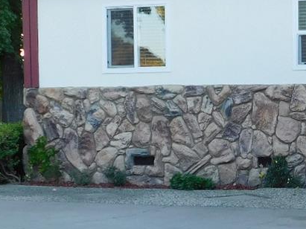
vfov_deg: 17.5
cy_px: 138
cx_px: 279
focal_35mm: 84
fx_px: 742
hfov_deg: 22.7
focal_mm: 4
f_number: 3
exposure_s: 1/125
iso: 125
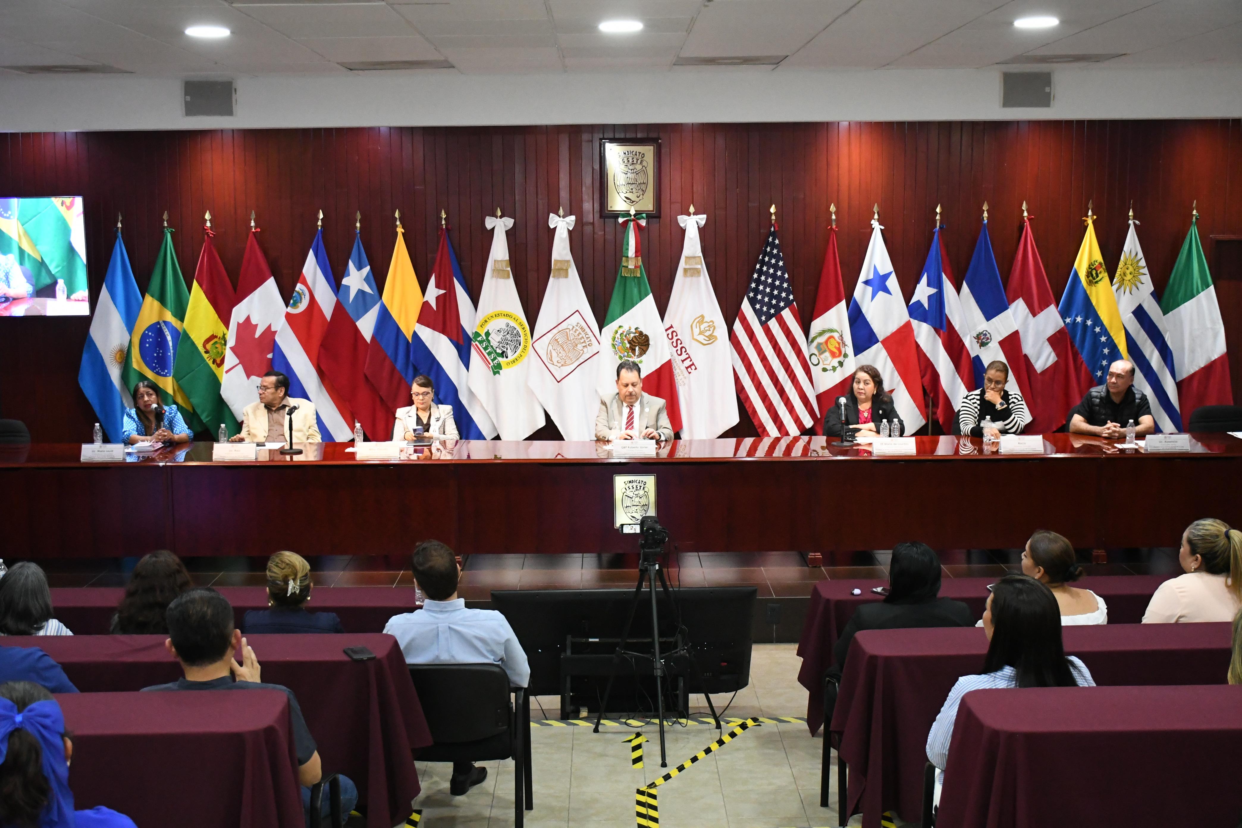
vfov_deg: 28.1
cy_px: 414
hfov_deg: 41.1
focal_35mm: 48
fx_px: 1656
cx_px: 621
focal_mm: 32
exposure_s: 1/100
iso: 5000
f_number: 5.6
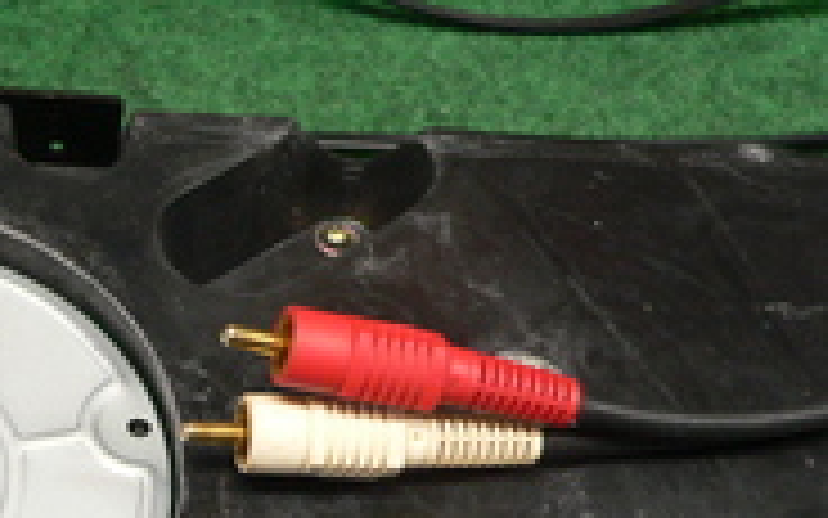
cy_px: 340
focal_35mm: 79
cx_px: 72
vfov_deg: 16.5
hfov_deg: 25.3
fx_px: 1783
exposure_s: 1/20
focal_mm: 6
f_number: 2.8
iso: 200
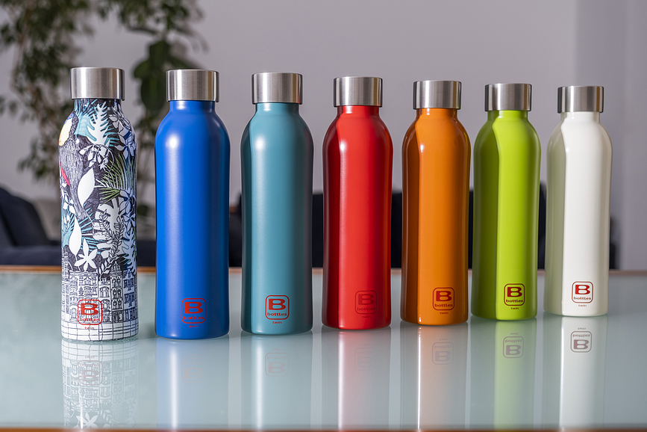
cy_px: 216
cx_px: 324
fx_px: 863
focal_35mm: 48
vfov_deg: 28.1
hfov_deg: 41.1
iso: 160
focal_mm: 32.1
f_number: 4
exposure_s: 1/200
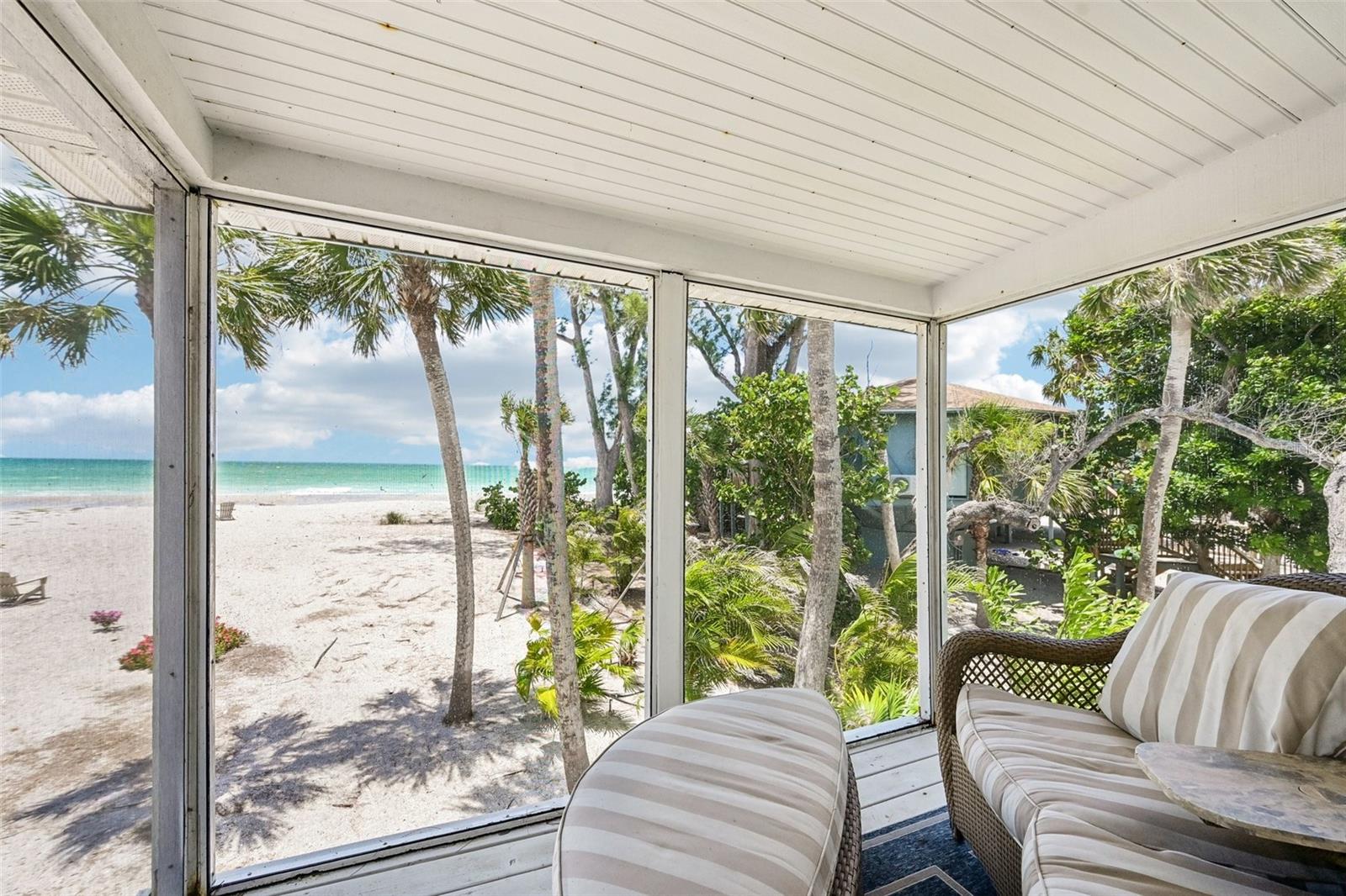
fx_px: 523
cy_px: 448
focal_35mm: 14
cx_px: 673
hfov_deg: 104.3
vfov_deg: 81.2
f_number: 8
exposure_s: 1/500
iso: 400
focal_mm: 14
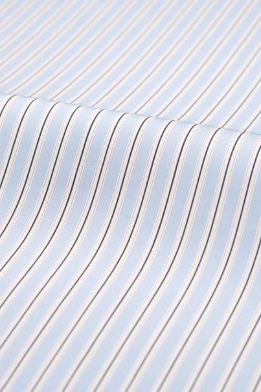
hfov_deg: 16.1
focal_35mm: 85
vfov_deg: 23.9
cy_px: 196
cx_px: 130
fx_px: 925
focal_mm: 85
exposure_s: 1/160
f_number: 8
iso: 100
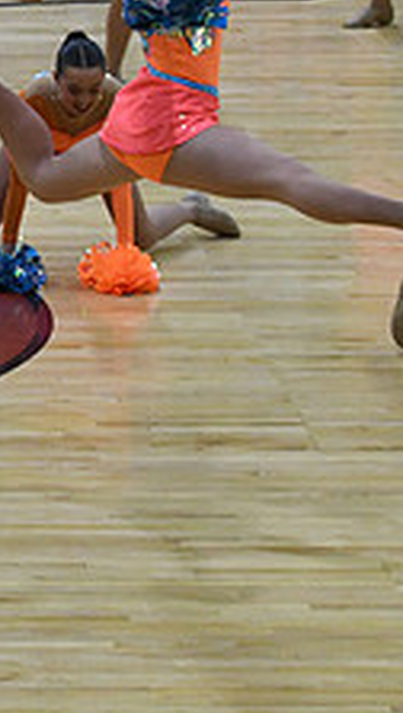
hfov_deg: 4.2
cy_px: 203
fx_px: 5415
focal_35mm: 286
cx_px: -512
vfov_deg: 7.5
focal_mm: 70
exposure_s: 1/500
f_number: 4
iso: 4000
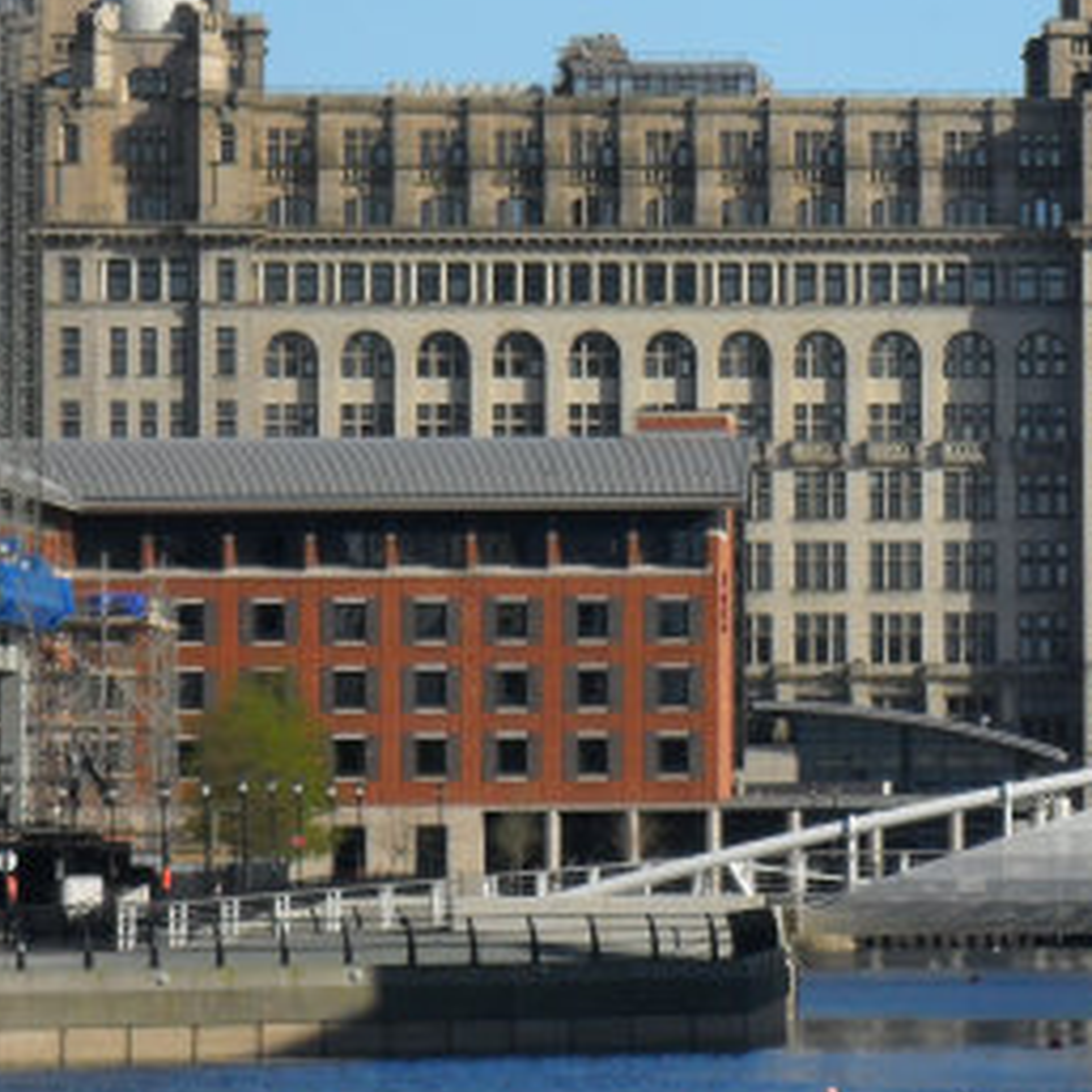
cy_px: 363
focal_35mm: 284
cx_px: 1096
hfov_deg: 6.1
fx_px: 10136
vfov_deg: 6.2
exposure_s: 1/500
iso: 100
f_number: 5.9
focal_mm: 24.5
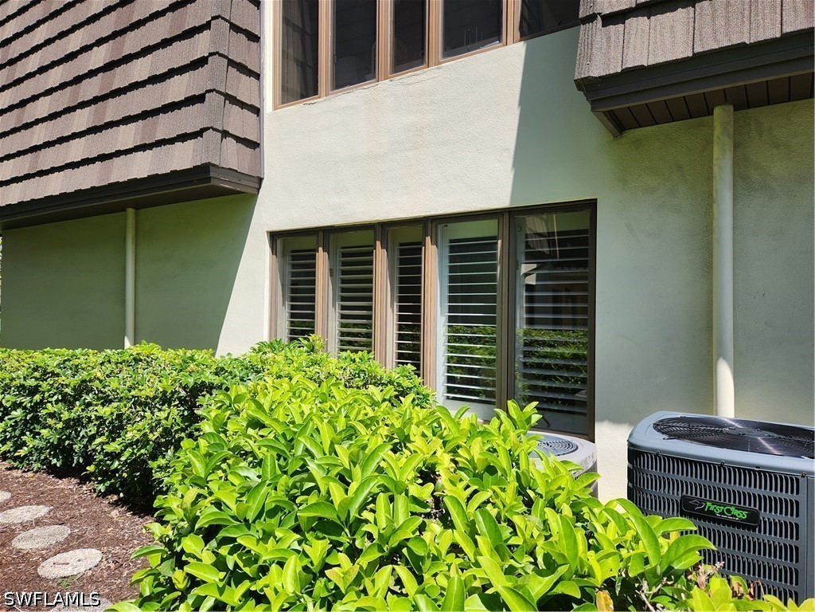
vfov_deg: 58.9
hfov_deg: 73.9
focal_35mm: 23
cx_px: 408
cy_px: 306
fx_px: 542
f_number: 1.8
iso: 20
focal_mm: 5.4
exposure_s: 1/1105
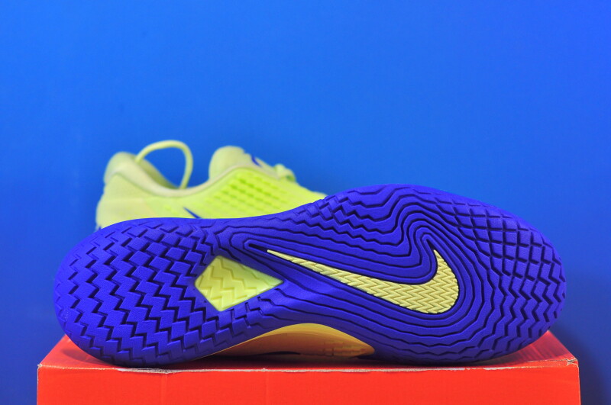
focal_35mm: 75
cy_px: 202
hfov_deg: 27.0
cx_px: 306
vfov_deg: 18.1
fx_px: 1271
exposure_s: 1/320
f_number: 2.5
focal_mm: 50
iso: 250
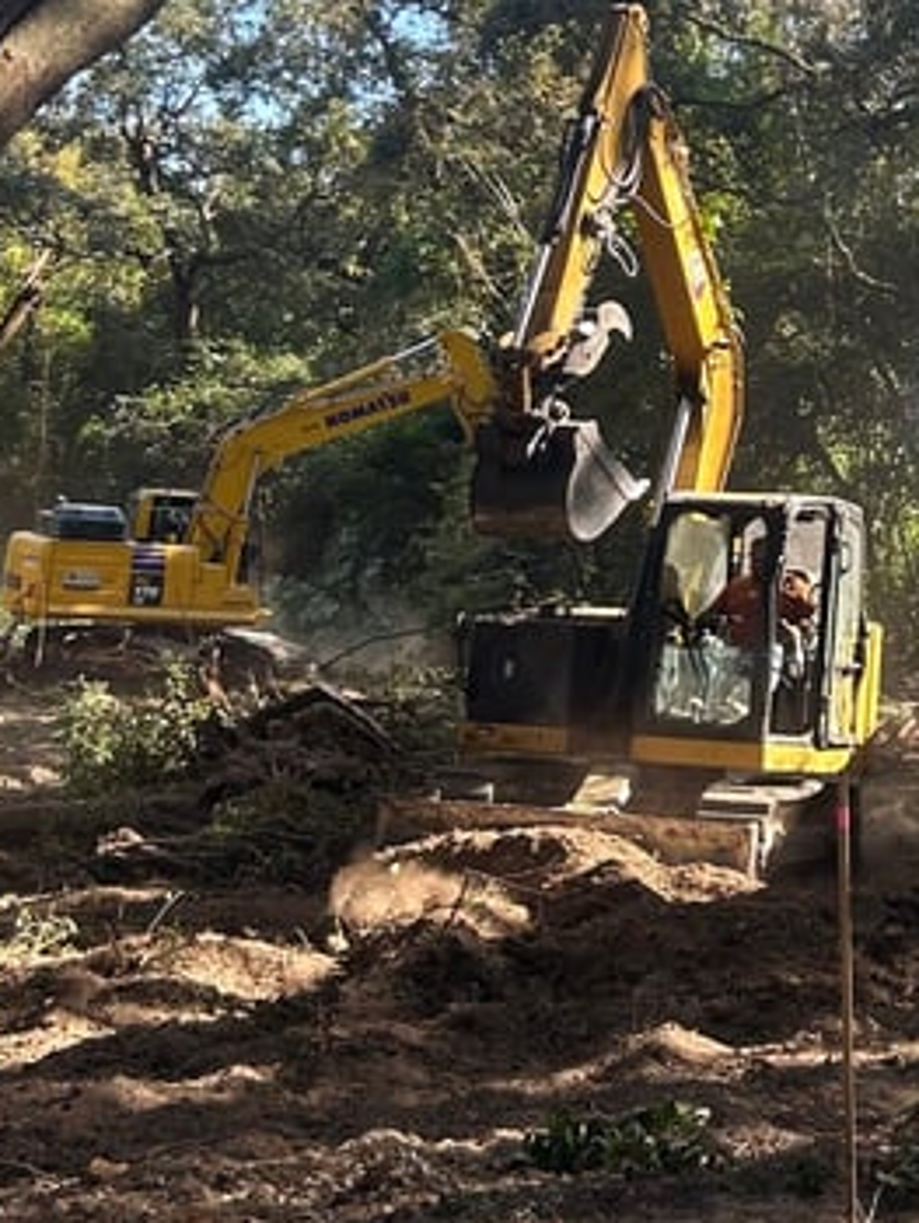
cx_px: 842
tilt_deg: +1.1
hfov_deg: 19.0
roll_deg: +0.1
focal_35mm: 76
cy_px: 386
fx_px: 2687
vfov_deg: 25.5
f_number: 1.5
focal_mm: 5.7
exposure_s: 1/591
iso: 50
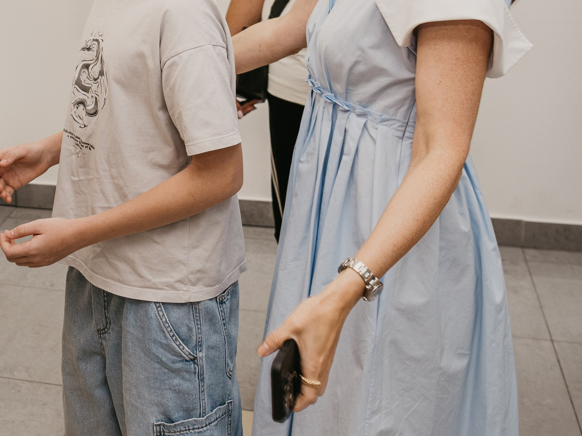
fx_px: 1093
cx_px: -77
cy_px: 32
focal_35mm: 65
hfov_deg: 27.1
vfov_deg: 22.0
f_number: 4
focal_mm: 24
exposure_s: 1/160
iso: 320
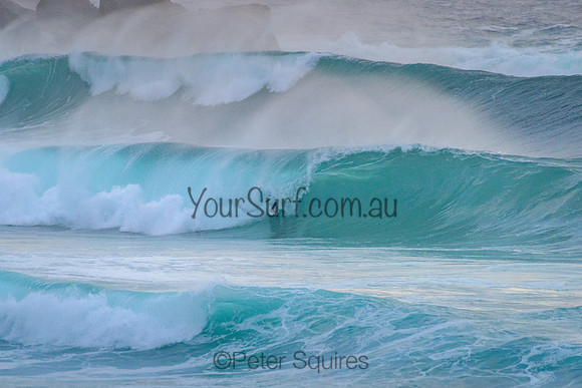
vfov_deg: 2.2
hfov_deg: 3.4
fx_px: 9915
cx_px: 268
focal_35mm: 613
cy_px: 172
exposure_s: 1/2000
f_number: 5.6
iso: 1600
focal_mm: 500
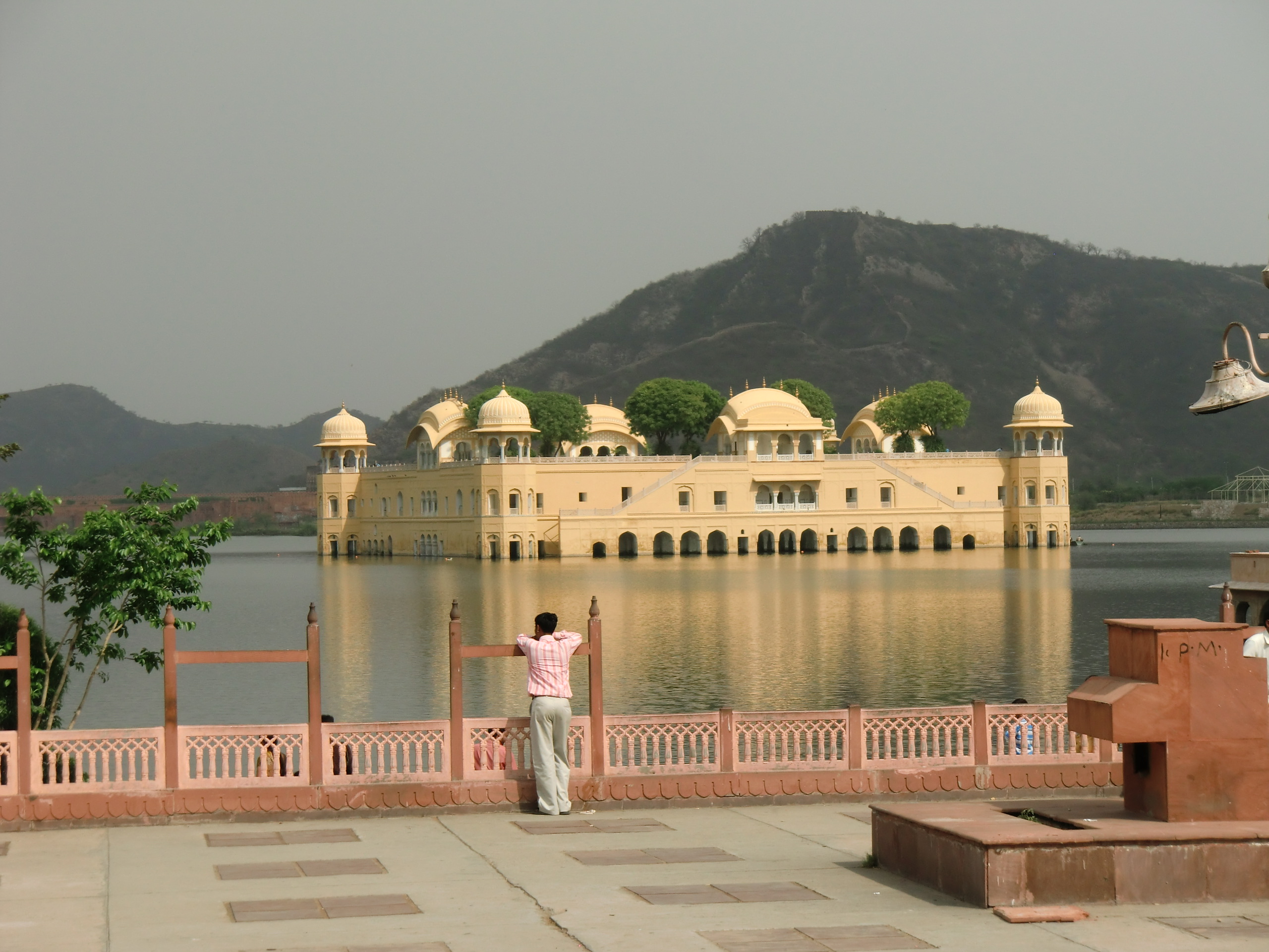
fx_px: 3263
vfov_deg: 16.6
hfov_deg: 22.0
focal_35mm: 89
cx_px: 634
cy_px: 476
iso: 64
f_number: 4.8
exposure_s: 1/500
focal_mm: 16
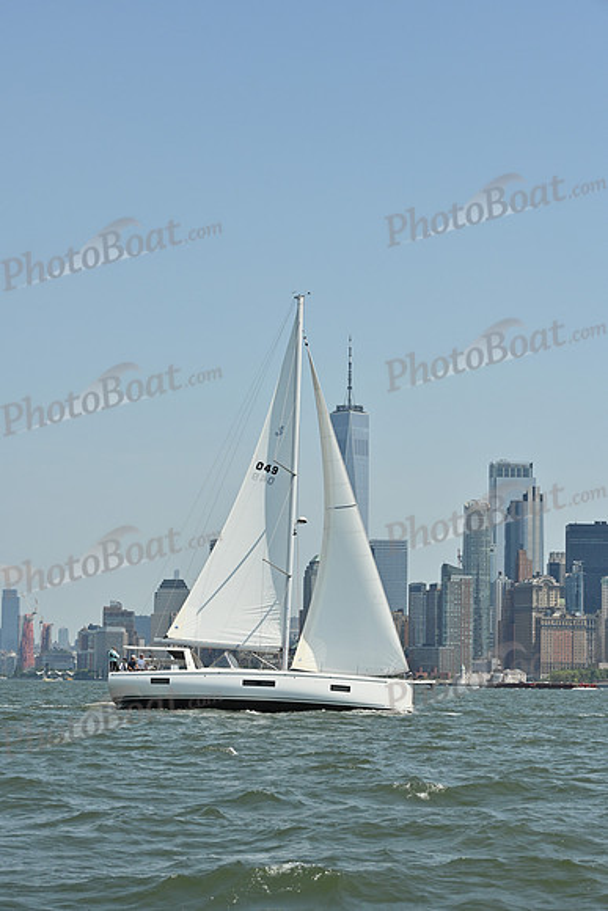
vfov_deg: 23.6
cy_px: 456
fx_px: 2177
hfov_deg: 15.9
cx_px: 304
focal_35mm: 86
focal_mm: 86
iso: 320
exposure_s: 1/1250
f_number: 9
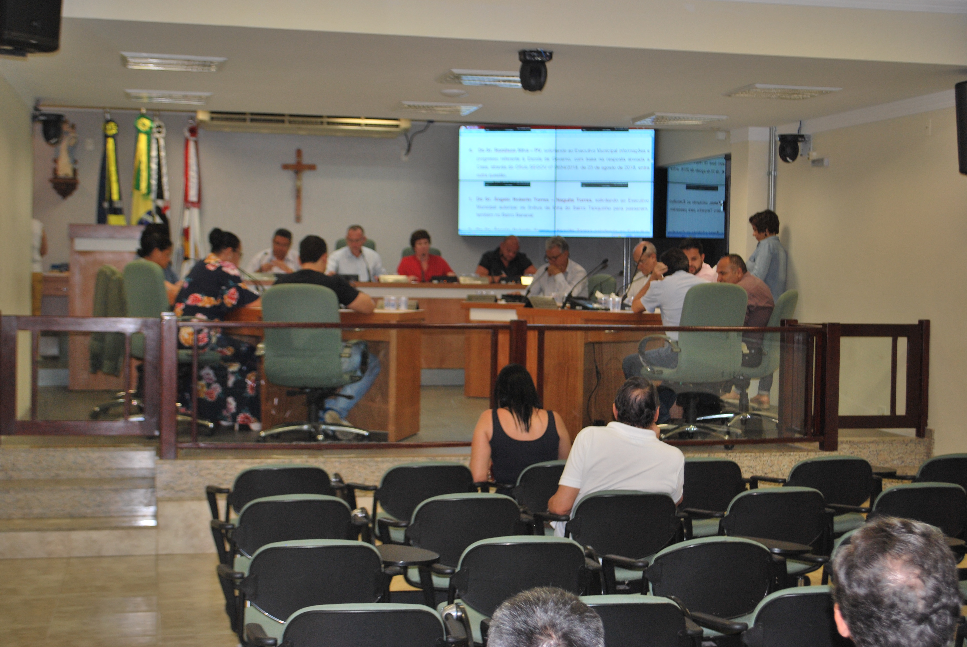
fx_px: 1452
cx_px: 484
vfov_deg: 25.1
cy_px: 324
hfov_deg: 36.8
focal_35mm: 54
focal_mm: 36
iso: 200
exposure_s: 1/60
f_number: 5.3
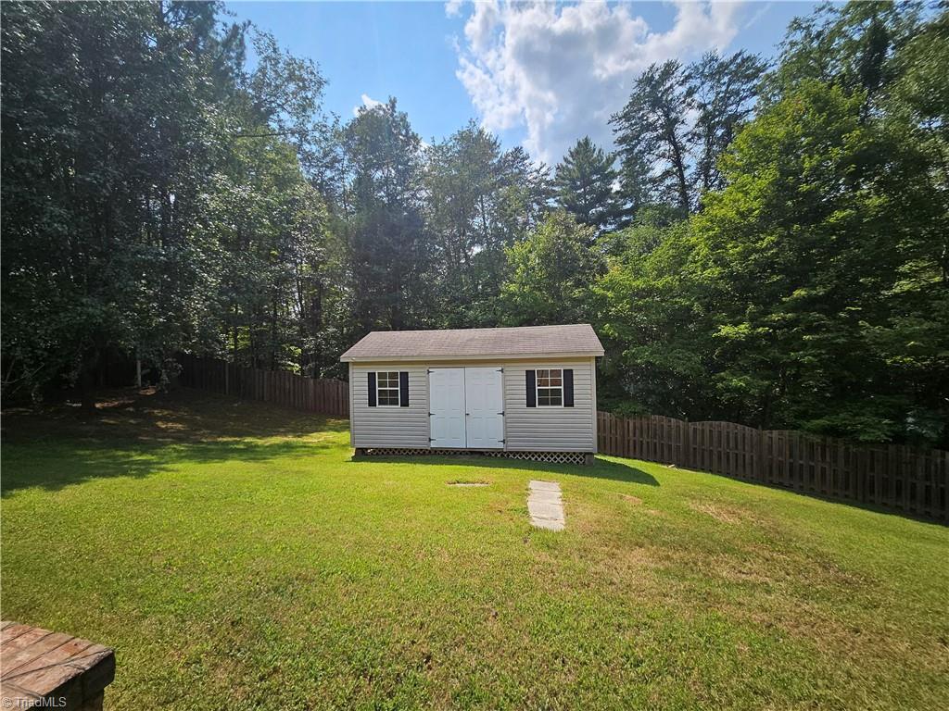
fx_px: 356
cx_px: 474
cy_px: 356
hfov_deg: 106.2
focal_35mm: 13
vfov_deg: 89.9
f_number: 2.2
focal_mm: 1.74
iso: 32
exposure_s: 1/1202
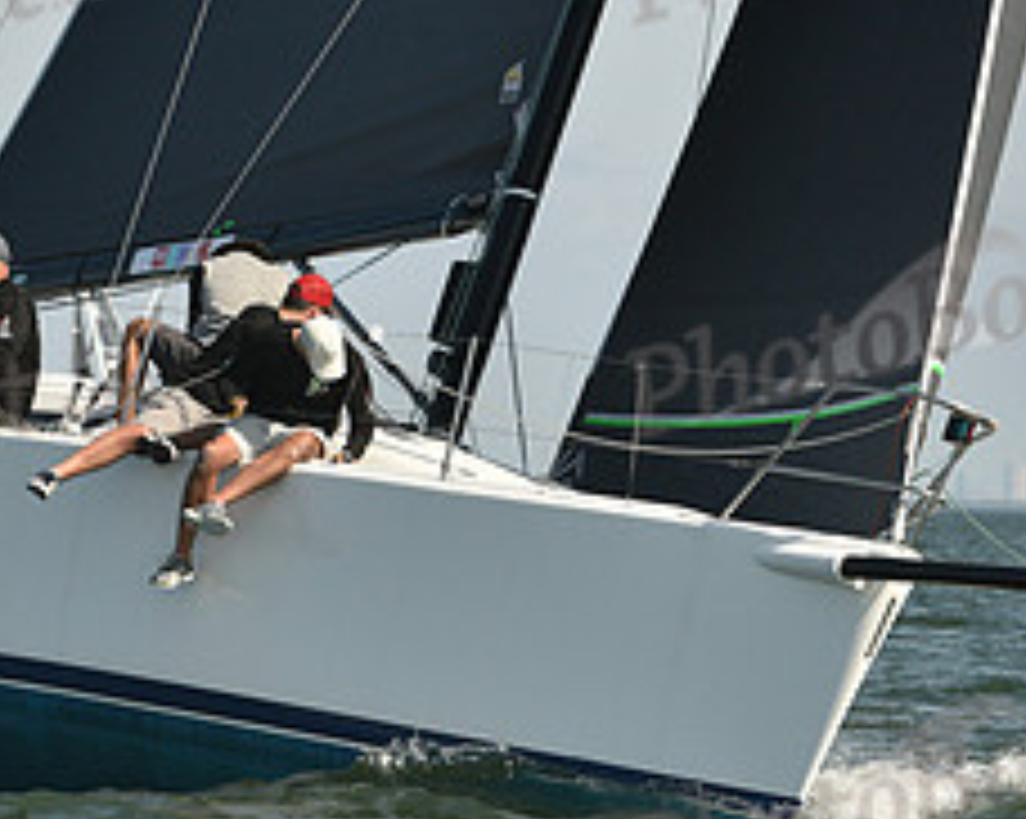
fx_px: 14502
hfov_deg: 4.1
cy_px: 619
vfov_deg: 3.2
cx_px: 396
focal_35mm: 478
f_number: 8
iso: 400
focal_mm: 200
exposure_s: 1/1250
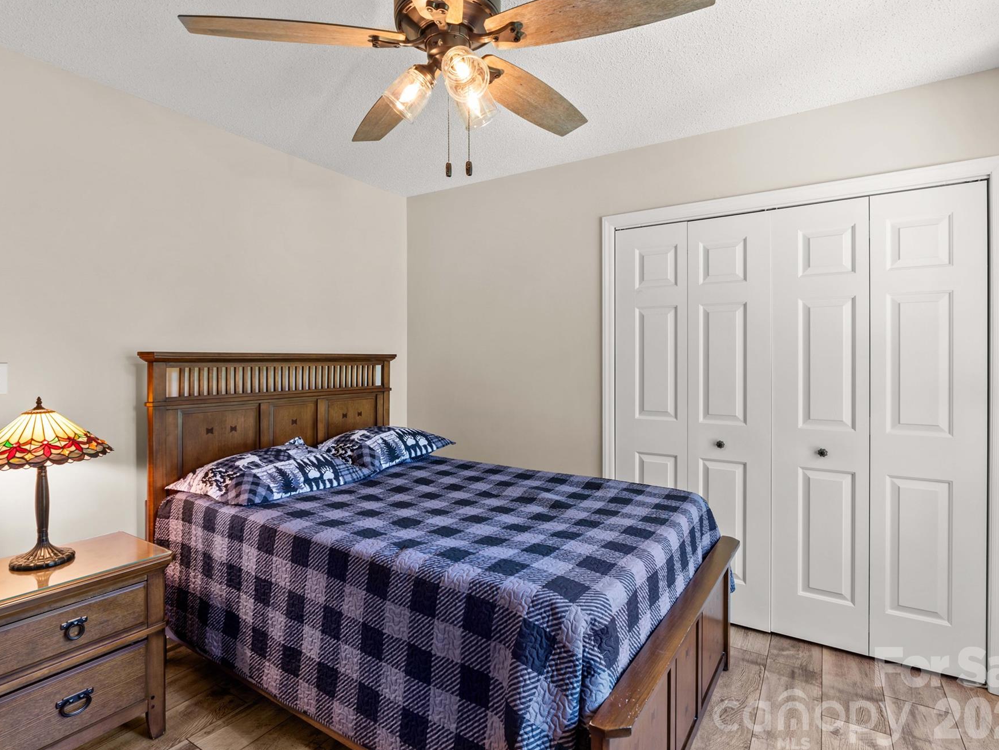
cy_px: 369
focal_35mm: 18
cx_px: 472
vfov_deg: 71.6
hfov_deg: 87.7
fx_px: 520
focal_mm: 16
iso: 100
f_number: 8
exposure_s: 1/1.25
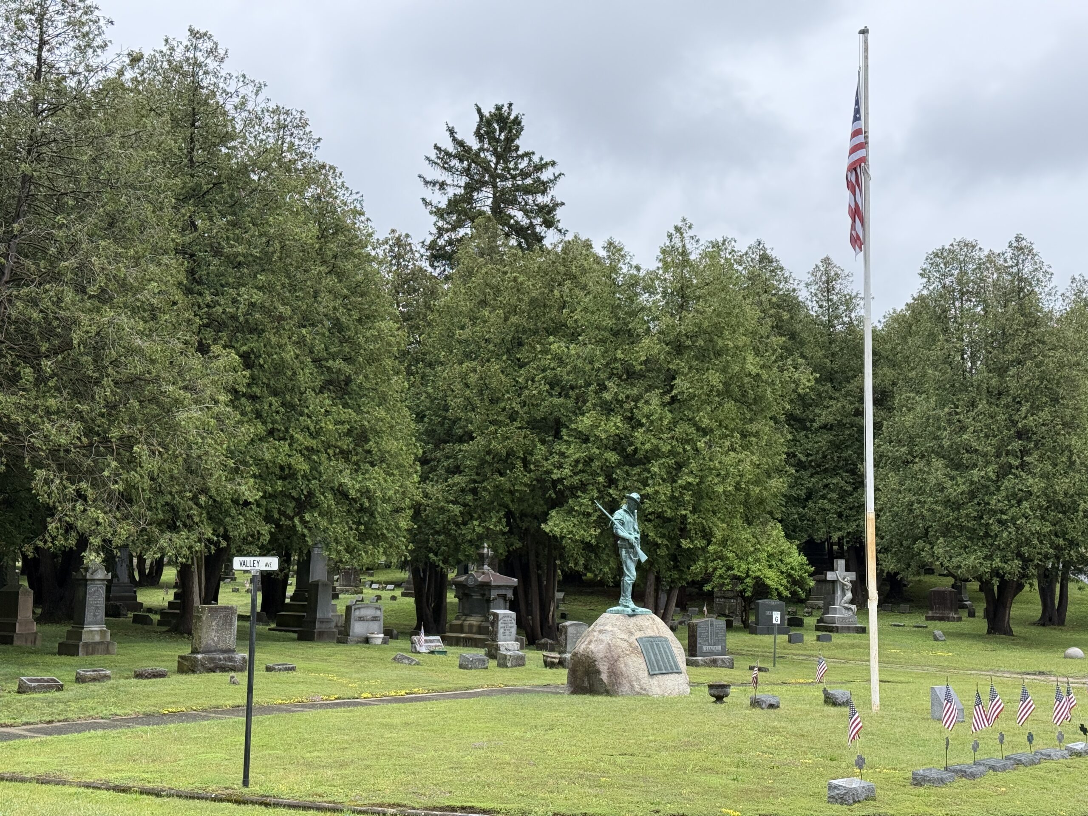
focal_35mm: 48
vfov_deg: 30.3
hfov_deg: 39.7
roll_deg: -1.3
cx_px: 544
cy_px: 408
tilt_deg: +5.2
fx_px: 1509
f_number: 1.78
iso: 80
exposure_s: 1/1203
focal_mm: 6.76
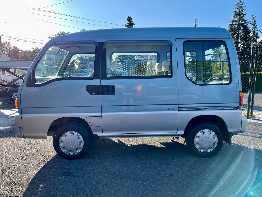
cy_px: 98
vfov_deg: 54.9
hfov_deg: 69.4
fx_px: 189
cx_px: 131
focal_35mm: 25
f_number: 1.6
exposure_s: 1/901
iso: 32
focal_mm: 5.1
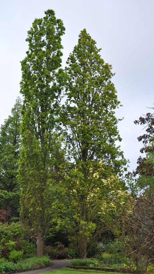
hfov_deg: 26.5
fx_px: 327
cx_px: 64
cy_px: 135
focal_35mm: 45
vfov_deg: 45.5
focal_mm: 28
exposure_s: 1/100
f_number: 5
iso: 200
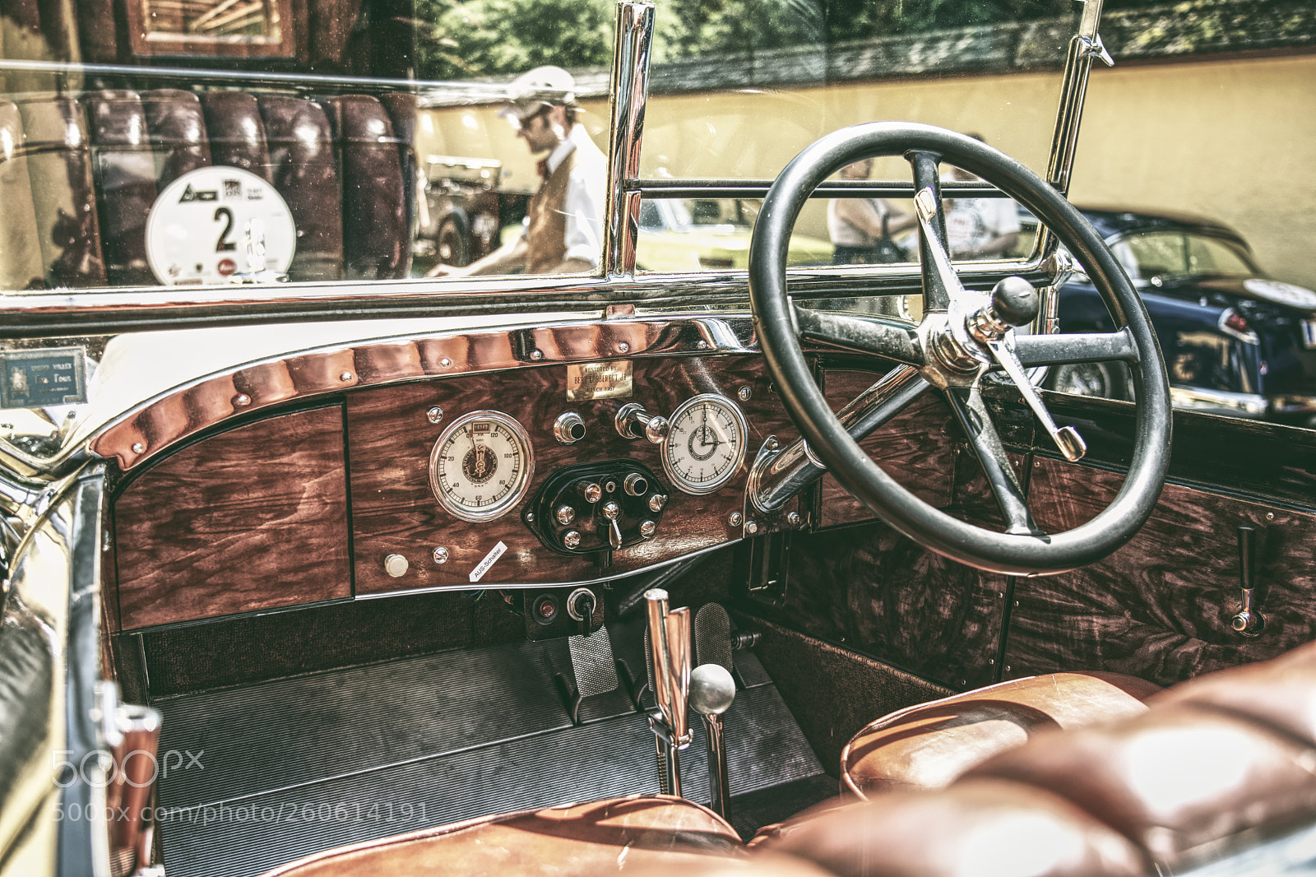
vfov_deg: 36.9
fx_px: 1316
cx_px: 658
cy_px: 438
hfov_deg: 53.1
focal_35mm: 36
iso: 100
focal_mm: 36
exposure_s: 1/250
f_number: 4
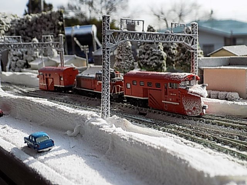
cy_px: 92
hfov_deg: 41.2
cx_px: 124
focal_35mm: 46
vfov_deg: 31.5
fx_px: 328
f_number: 3.7
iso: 80
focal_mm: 8.1
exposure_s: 1/1000
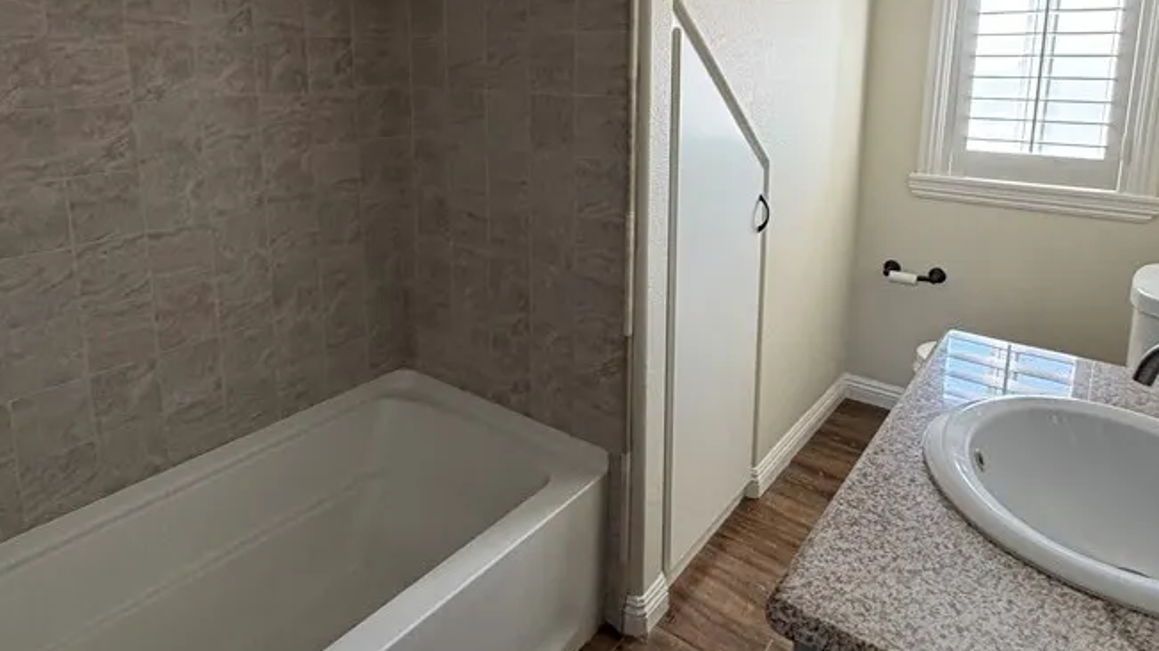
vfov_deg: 46.2
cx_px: 534
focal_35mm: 24
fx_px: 737
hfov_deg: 76.2
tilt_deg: -10.0
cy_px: 176
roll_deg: +0.4
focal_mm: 2.22
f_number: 2.2
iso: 320
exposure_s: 1/99
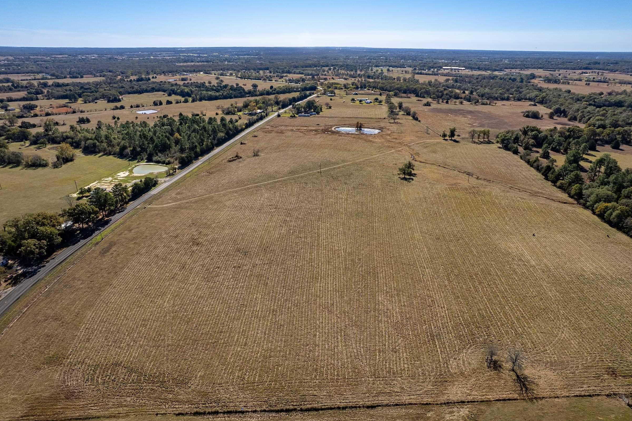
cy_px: 213
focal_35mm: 23
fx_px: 404
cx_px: 321
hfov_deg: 76.1
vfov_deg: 55.1
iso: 100
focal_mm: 8.38
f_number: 2.8
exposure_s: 1/2000
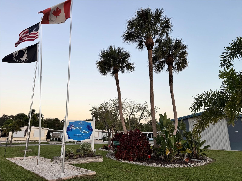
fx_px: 168
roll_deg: -0.1
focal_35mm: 24
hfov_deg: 71.6
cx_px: 121
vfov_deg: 56.8
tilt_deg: +15.4
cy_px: 90
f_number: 1.78
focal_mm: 6.76
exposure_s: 1/451
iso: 80
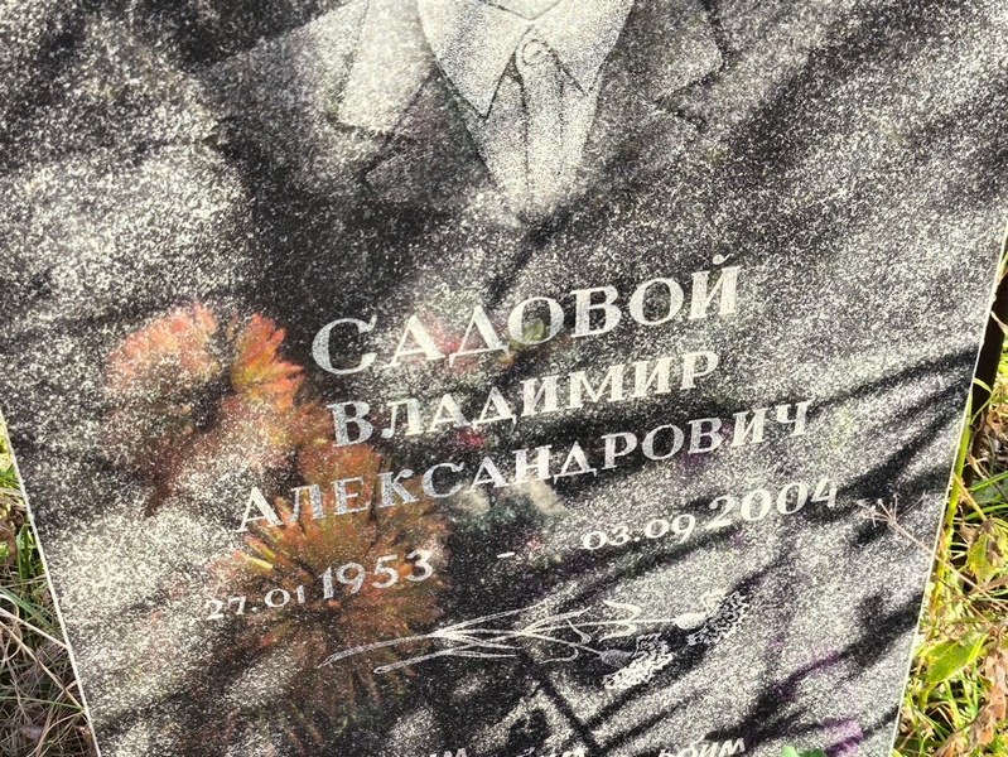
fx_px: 1457
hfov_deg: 38.2
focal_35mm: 50
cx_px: 504
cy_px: 378
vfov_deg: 29.1
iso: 64
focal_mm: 4.71
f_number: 1.7
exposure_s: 1/120
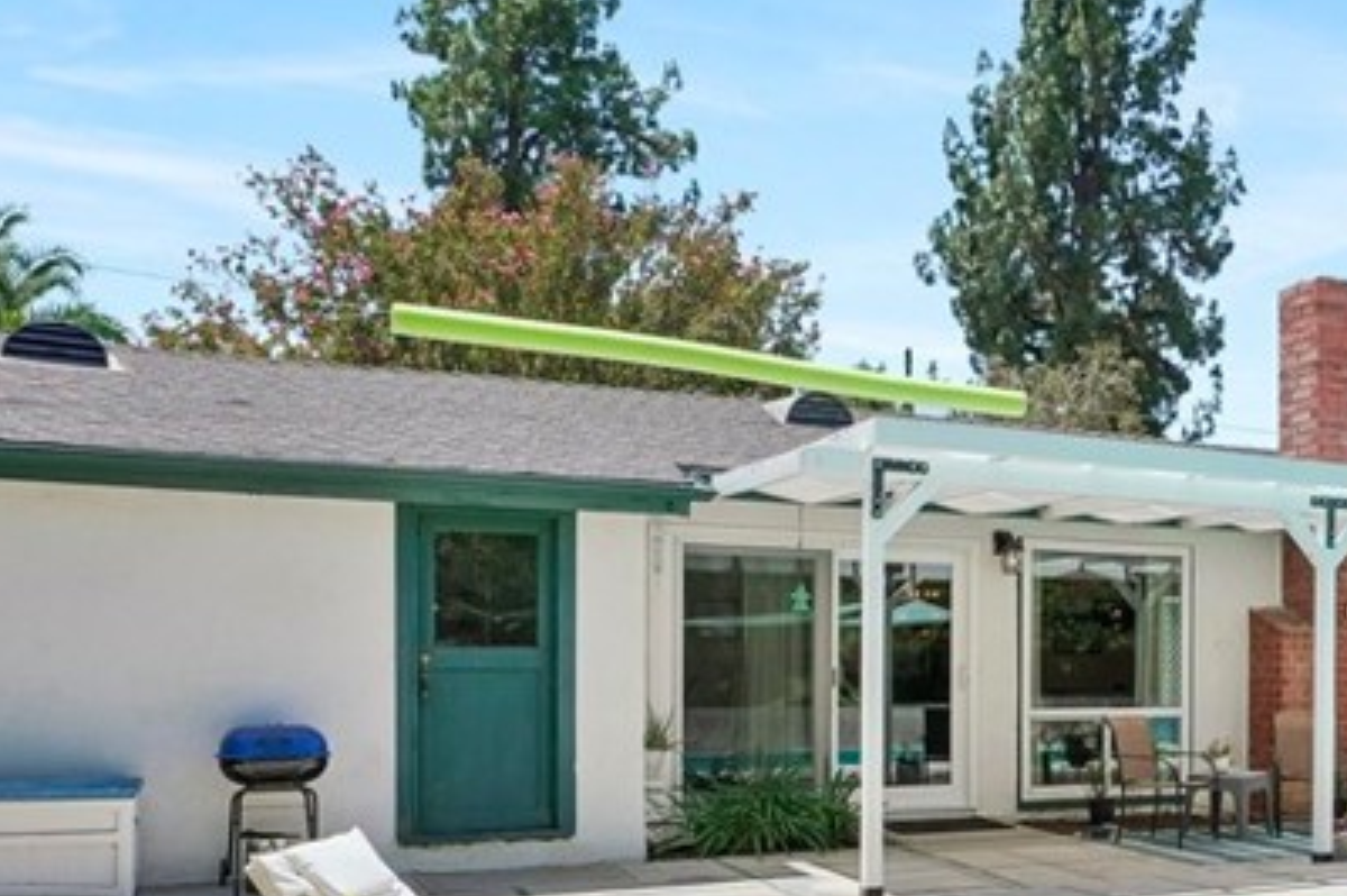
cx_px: 1128
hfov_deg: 44.5
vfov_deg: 31.9
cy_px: 687
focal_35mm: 41
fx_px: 1533
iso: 400
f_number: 11
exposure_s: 1/250
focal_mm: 16
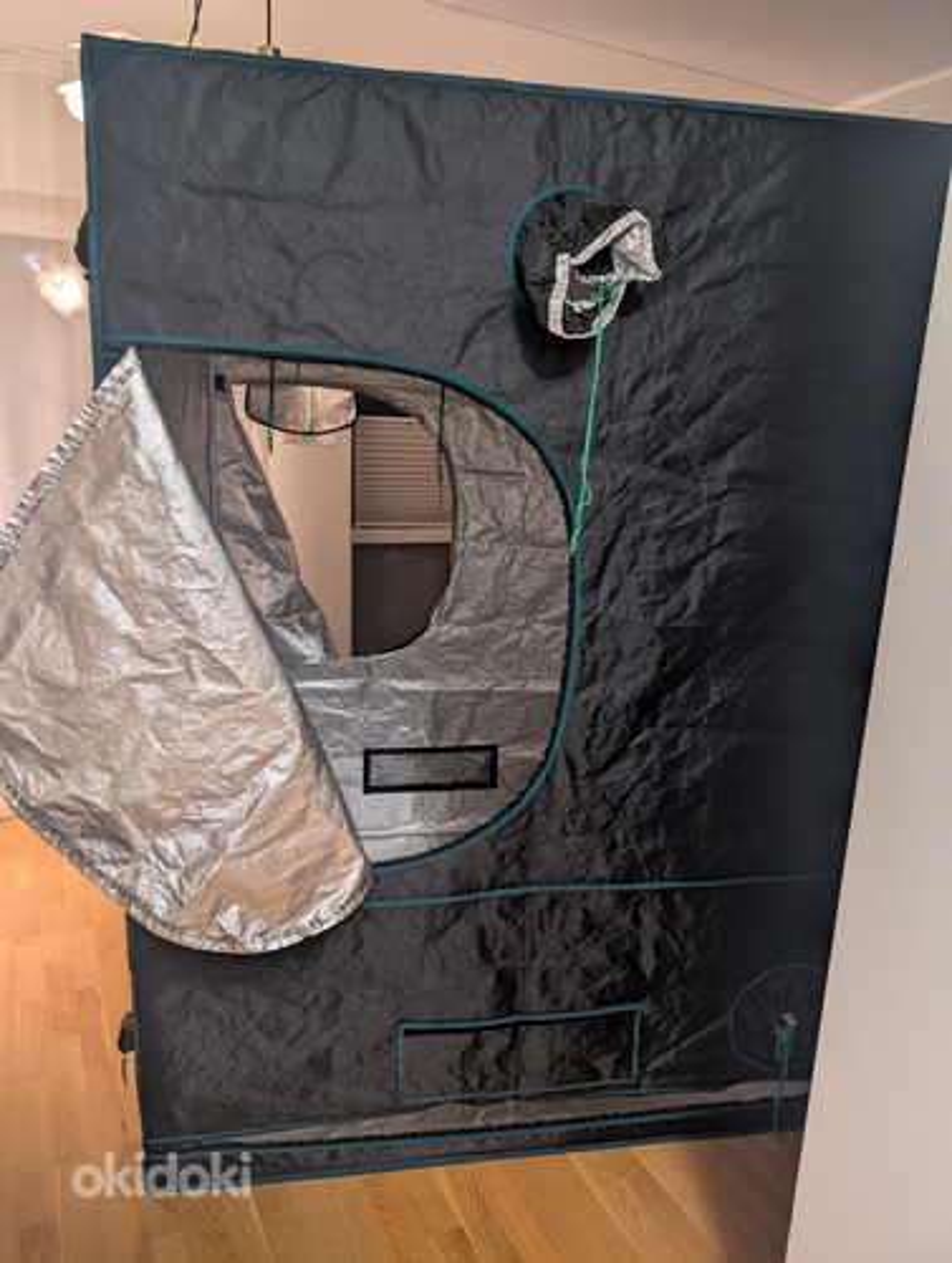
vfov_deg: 71.5
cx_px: 476
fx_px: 877
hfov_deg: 57.0
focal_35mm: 24
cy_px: 632
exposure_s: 1/29.8
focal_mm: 6.9
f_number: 1.68
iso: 430
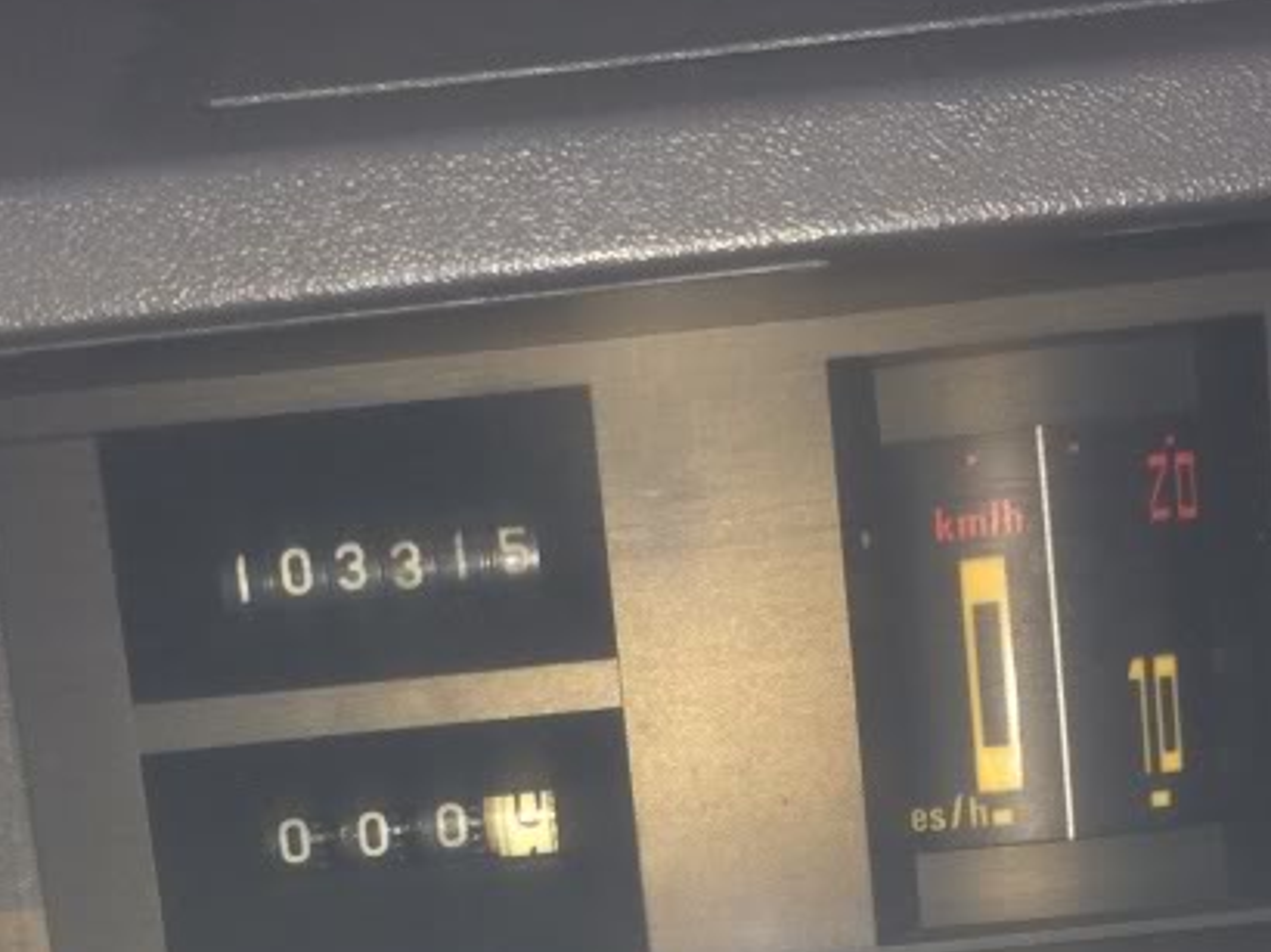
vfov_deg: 18.6
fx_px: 2752
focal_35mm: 75
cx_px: 732
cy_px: 1144
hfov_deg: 26.0
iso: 32
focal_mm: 4.1
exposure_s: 1/40
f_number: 2.2
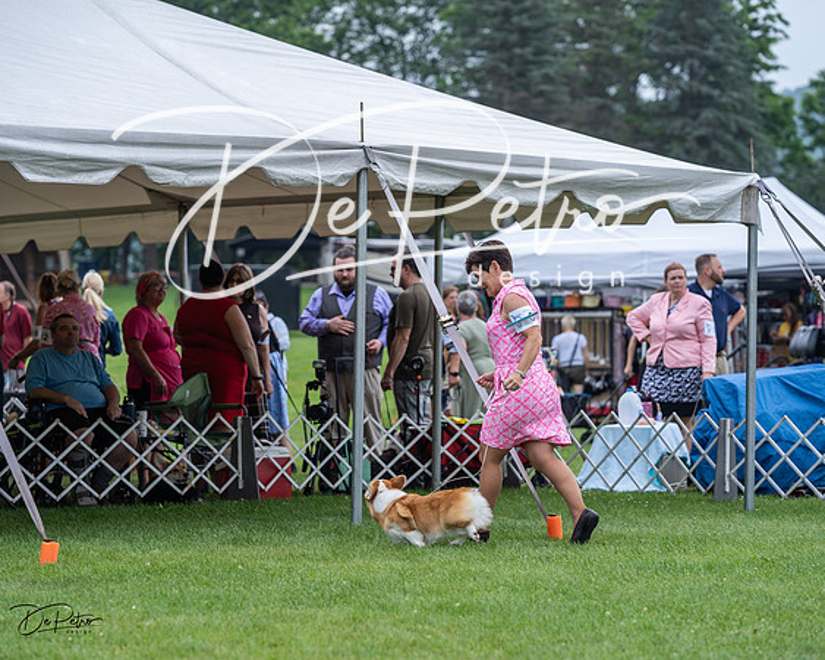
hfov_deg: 15.3
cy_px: 330
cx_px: 412
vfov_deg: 12.2
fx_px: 3079
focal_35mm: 126
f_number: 3.5
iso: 100
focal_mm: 112
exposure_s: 1/640
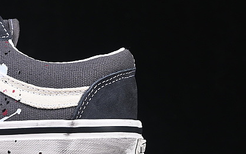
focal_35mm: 199
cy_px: 46
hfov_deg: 10.3
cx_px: -60
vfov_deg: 6.6
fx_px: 1334
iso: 160
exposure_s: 1/60
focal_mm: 50
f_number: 7.1
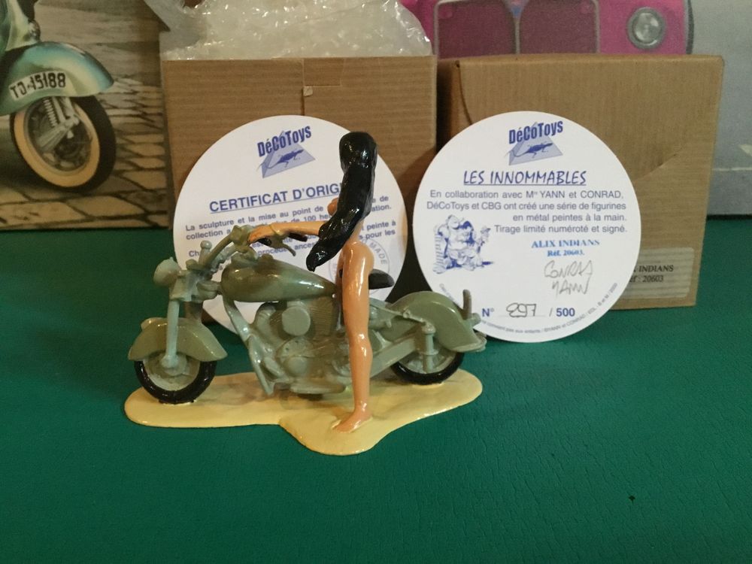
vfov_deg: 45.4
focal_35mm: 31
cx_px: 376
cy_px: 282
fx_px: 673
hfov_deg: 58.4
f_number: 2.4
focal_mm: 3.3
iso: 320
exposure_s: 1/17
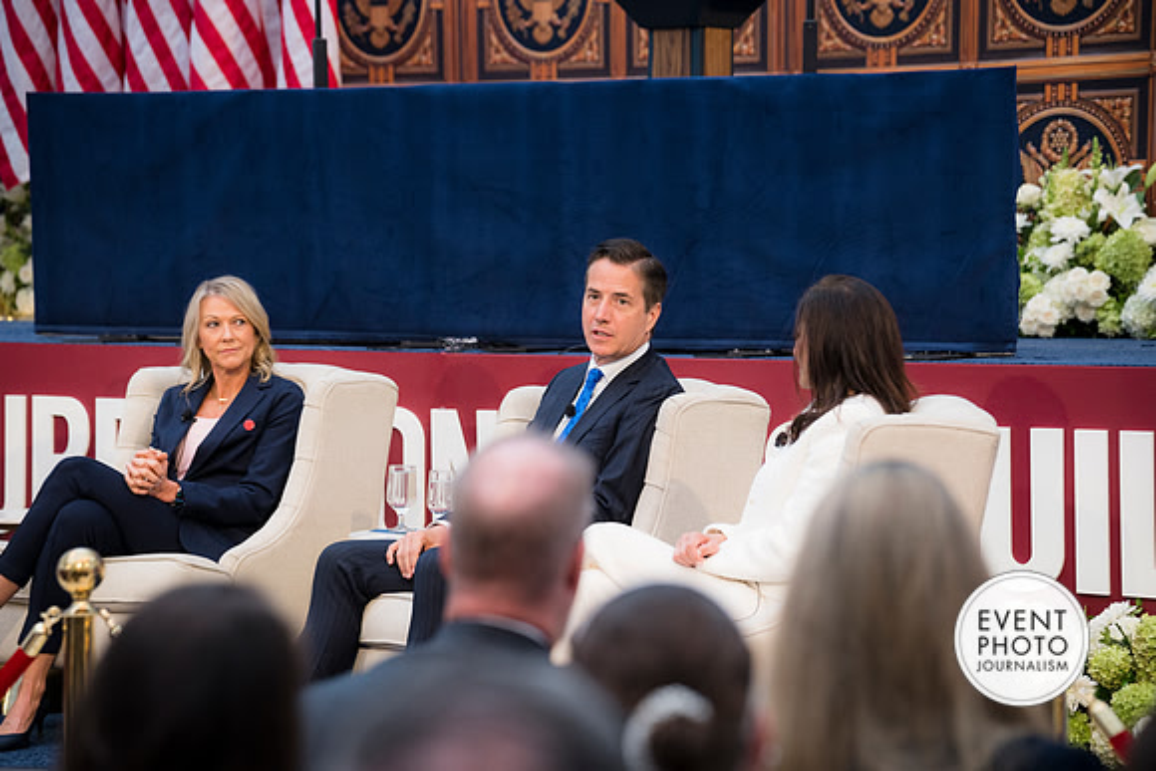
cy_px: 386
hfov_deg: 17.2
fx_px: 3822
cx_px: 578
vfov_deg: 11.5
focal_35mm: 119
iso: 800
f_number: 4
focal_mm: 119
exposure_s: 1/160
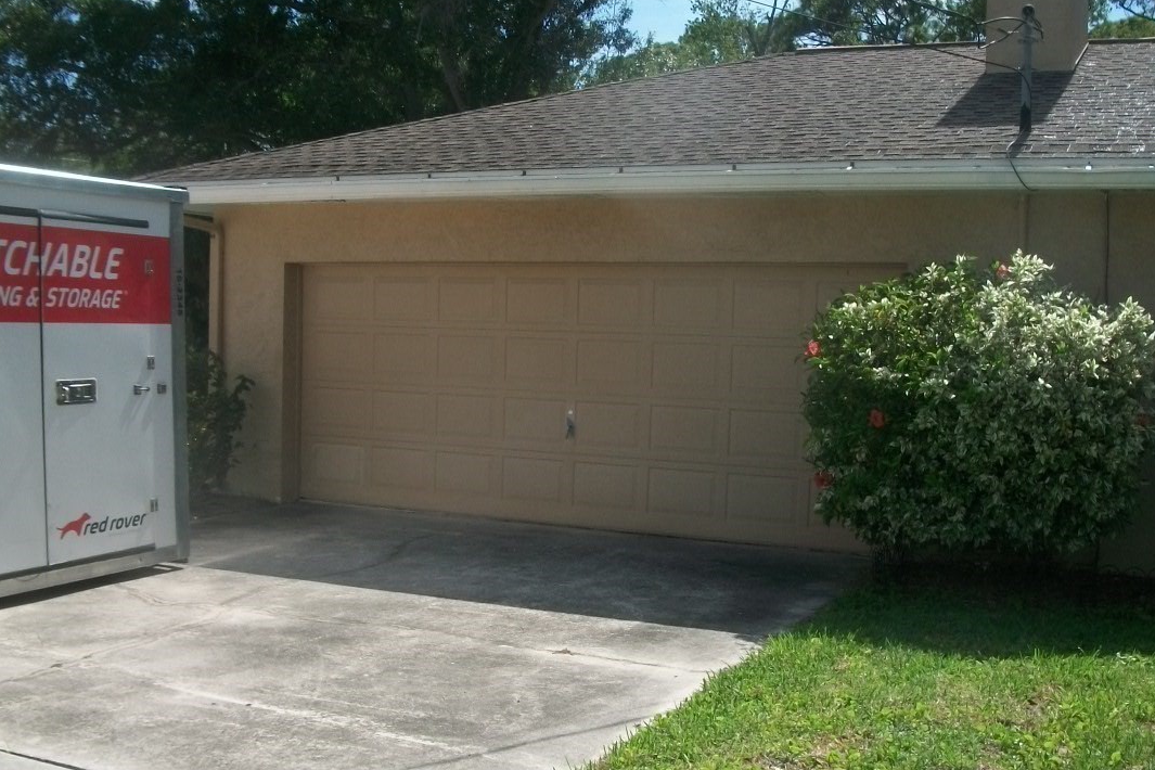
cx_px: 624
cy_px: 407
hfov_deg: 48.4
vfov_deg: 33.4
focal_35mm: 40
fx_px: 1283
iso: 80
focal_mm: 5.7
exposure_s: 1/400
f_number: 5.5
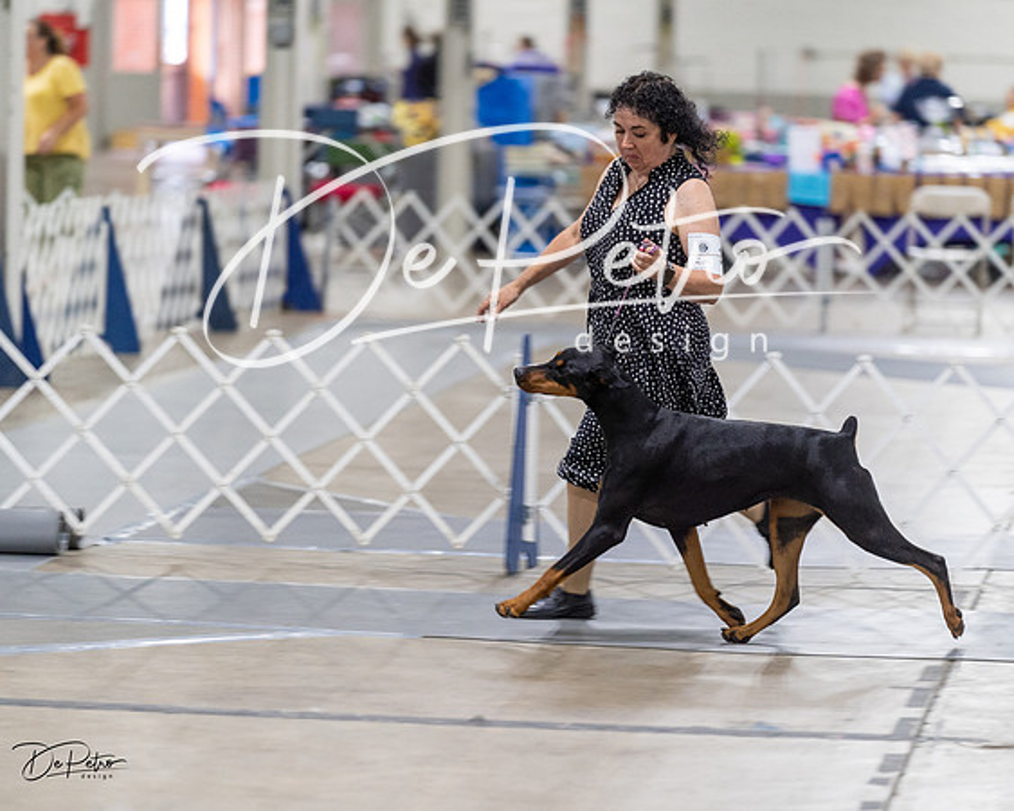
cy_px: 406
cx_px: 507
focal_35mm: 182
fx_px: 5473
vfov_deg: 8.5
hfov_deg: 10.6
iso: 2000
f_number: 2.8
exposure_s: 1/160
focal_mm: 162
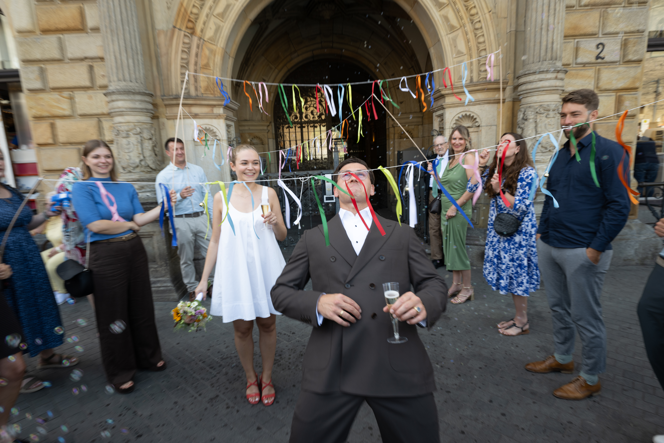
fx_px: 360
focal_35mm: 20
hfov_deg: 85.4
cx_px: 332
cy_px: 222
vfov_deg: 63.2
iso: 125
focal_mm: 19.5
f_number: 7.1
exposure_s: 1/60
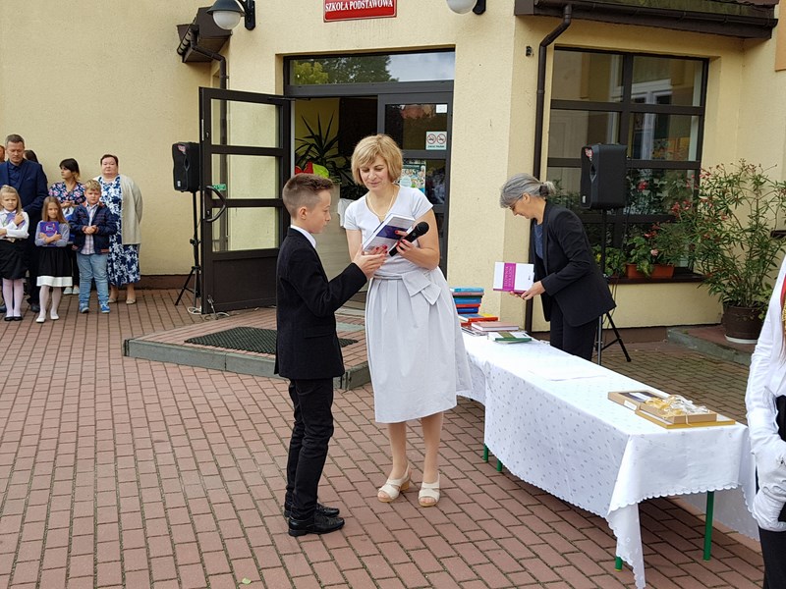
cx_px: 393
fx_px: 590
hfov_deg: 67.3
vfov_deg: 53.1
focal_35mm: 26
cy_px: 294
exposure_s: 1/366
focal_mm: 4.2
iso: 50
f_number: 1.7
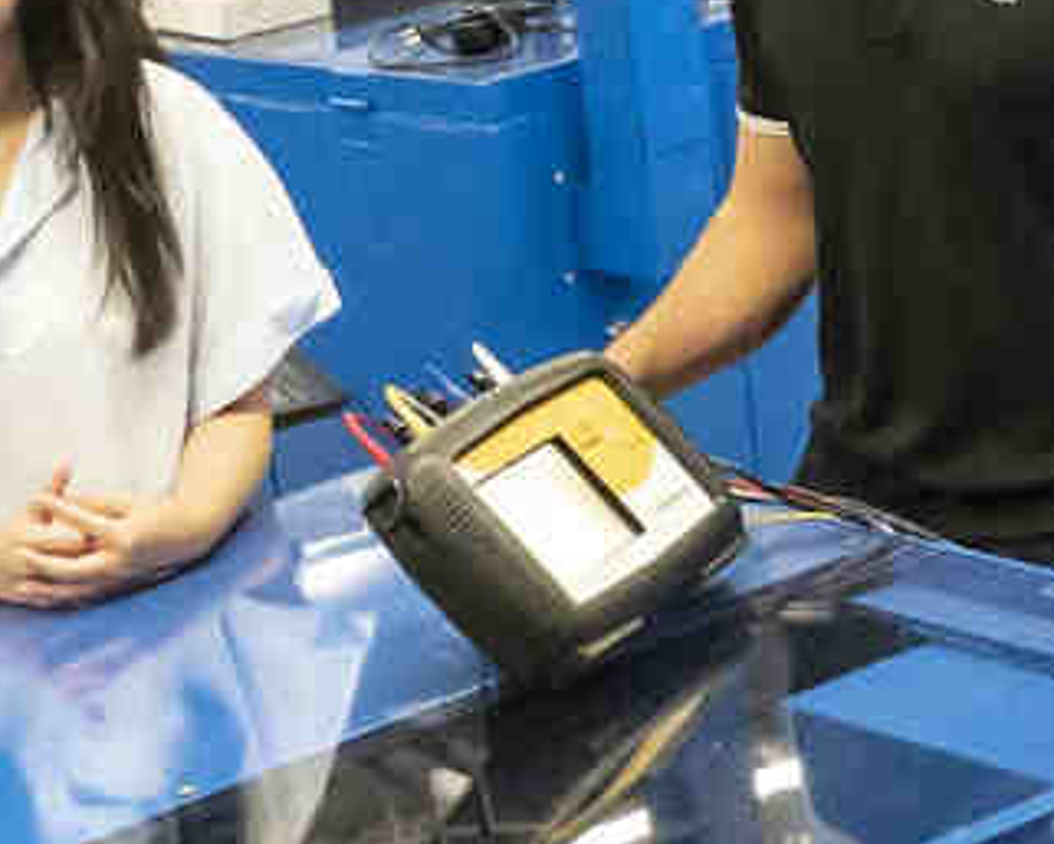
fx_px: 2871
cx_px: 1277
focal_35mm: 92
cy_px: 1519
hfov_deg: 19.5
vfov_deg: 14.7
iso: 4000
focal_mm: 14
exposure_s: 1/125
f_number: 5.6
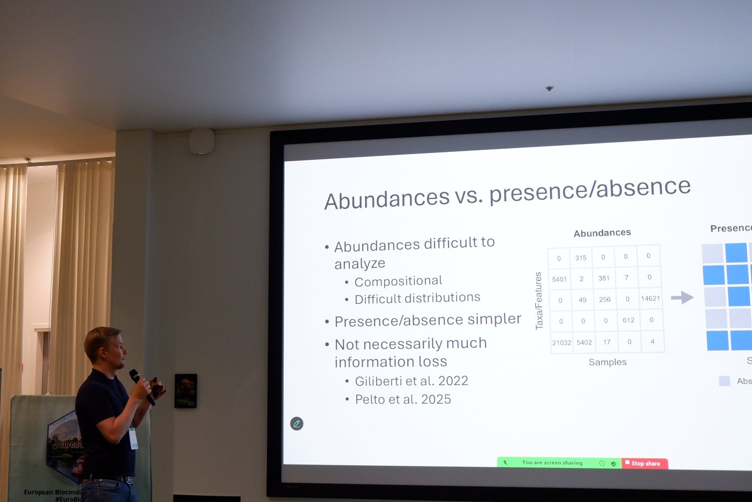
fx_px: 961
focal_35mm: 46
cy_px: 264
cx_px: 284
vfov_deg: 29.3
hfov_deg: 42.4
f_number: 4.2
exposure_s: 1/160
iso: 1250
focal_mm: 22.8
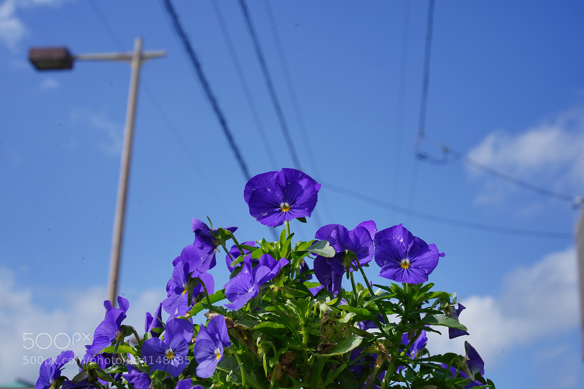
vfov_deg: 24.6
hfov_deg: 36.3
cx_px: 292
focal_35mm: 55
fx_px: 892
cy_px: 194
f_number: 16
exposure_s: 1/500
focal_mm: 55
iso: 400
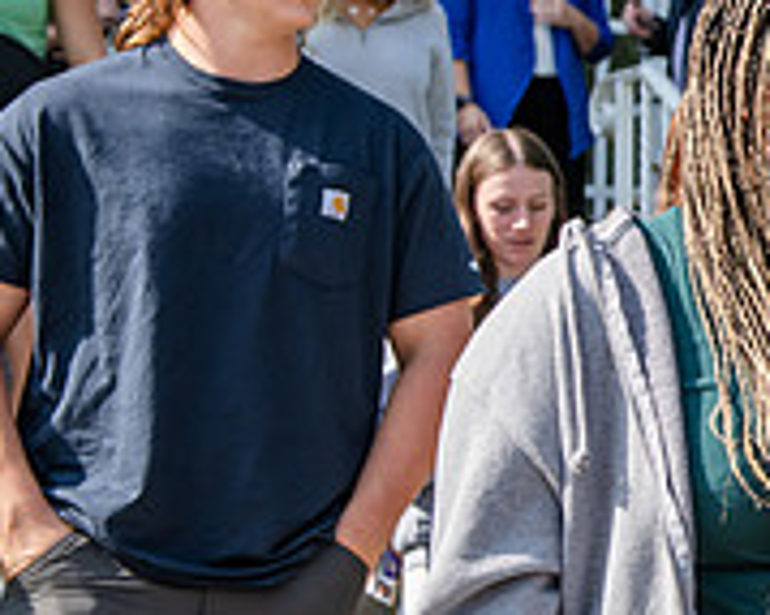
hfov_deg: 14.1
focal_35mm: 128
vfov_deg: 12.0
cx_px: 1131
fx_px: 2915
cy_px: 213
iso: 200
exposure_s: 1/640
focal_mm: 42
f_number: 4
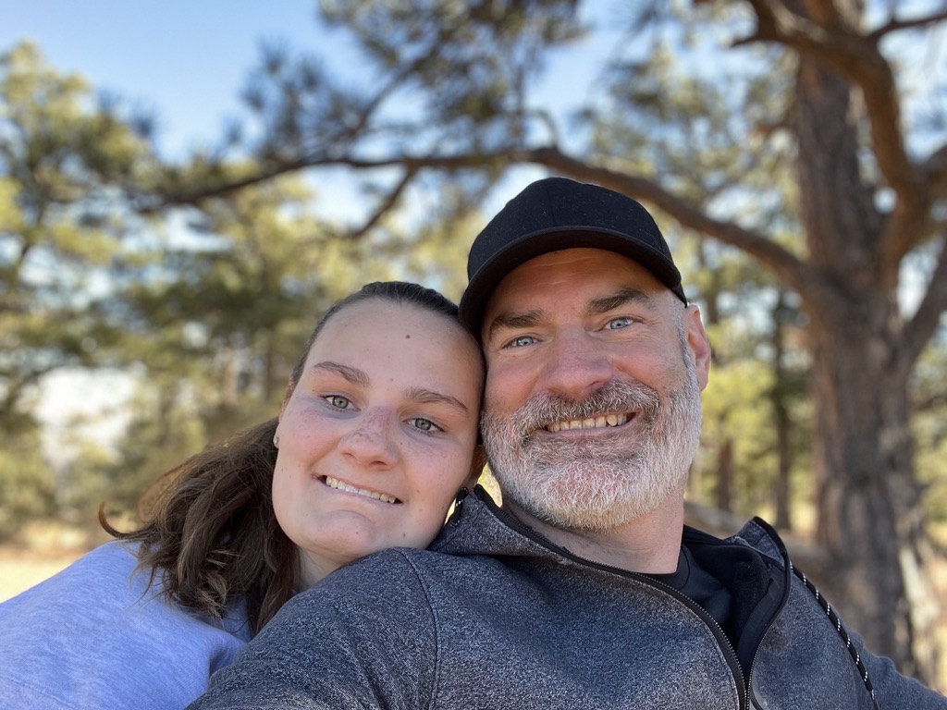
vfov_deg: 46.8
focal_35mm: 30
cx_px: 474
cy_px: 355
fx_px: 821
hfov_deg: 60.0
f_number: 2.2
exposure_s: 1/121
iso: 40
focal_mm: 2.71
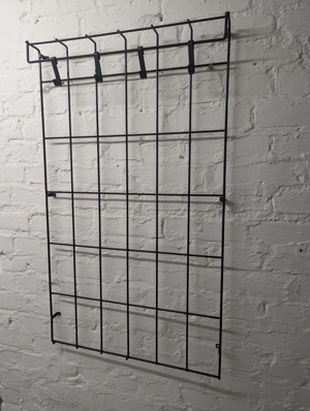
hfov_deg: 57.0
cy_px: 206
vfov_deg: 71.5
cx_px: 155
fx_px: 286
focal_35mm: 24
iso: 261
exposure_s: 1/100
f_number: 1.85
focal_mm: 6.81
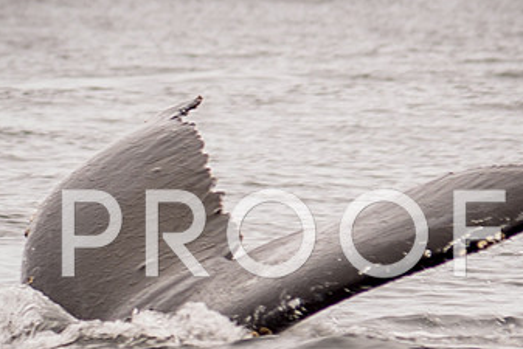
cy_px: 286
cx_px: -411
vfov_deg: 1.2
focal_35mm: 1143
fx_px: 16612
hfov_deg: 1.8
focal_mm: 140
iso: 100
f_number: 2.8
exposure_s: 1/250
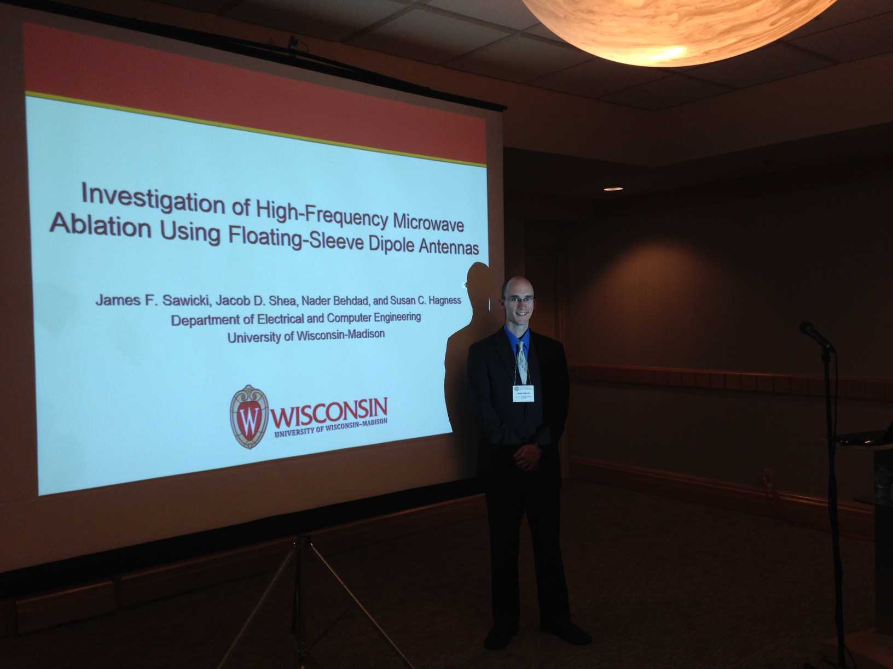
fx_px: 851
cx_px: 446
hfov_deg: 55.4
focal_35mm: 33
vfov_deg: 42.9
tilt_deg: -2.4
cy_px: 334
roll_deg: +2.3
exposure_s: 1/60
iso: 64
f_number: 2.4
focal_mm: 4.12
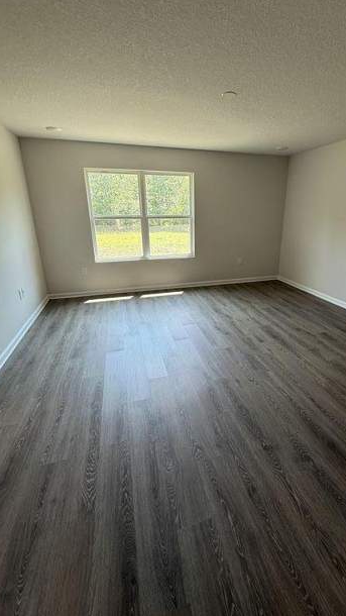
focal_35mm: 16
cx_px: 200
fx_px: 261
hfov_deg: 66.7
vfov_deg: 99.3
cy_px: 296
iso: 80
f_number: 2.2
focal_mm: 2.22
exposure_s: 1/120
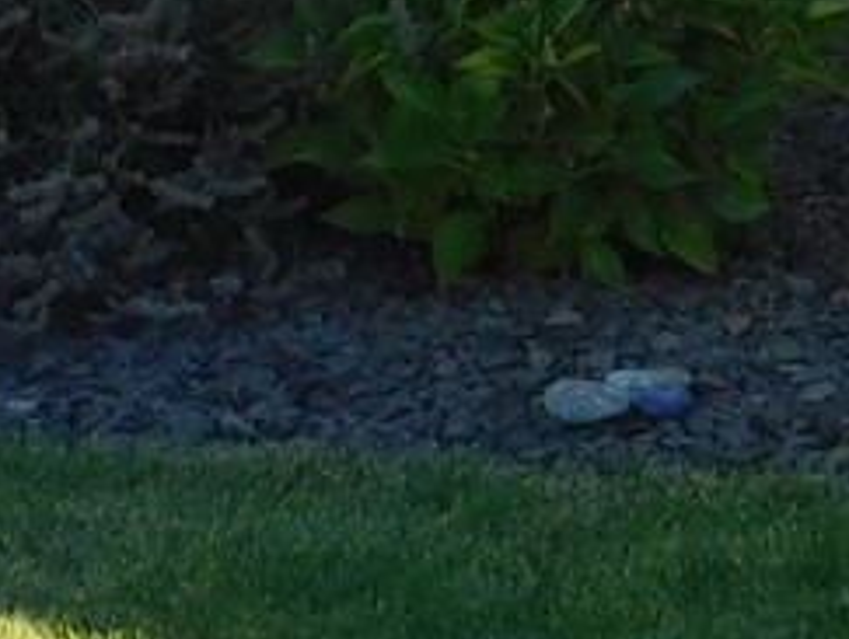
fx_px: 5649
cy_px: -894
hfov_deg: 8.5
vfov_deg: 6.2
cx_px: 1076
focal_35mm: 230
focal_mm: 6.3
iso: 125
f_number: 3.8
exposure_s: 1/400
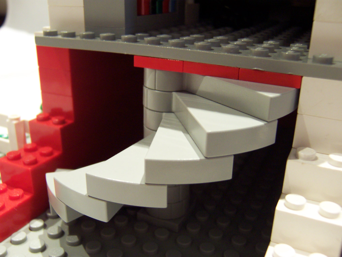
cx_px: 171
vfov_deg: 39.7
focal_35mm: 36
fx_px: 356
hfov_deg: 51.4
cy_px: 128
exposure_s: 1/8
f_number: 2.8
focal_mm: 5.6
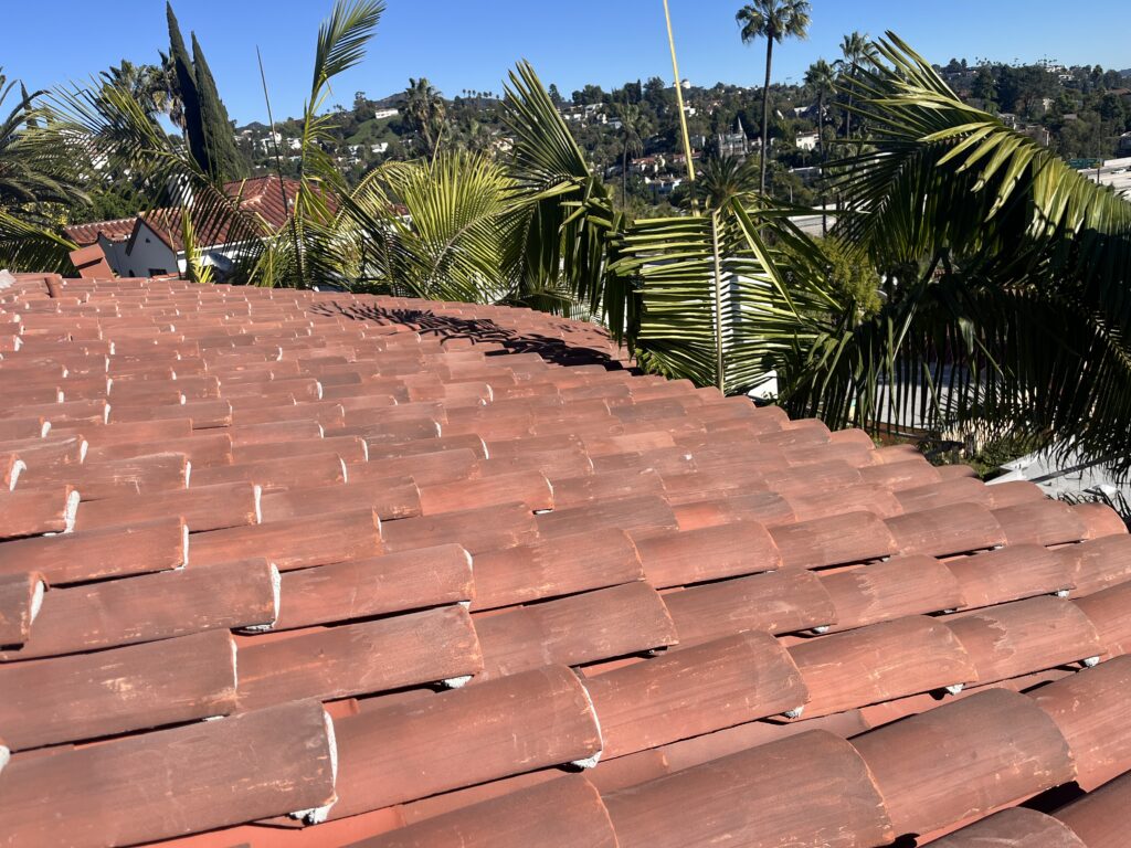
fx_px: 849
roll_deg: +7.7
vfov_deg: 53.1
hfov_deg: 67.3
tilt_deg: -17.5
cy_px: 424
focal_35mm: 26
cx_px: 566
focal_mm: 5.1
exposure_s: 1/3049
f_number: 1.6
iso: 50
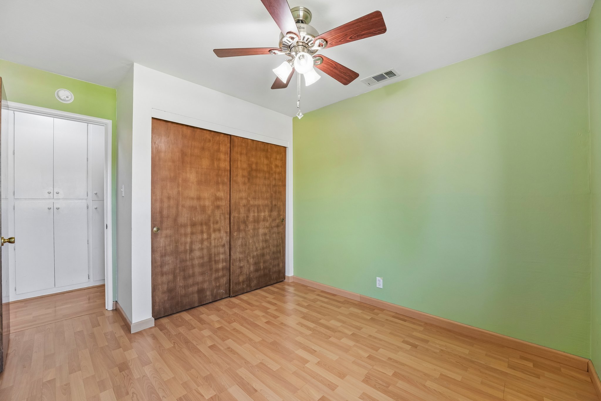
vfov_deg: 81.2
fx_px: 234
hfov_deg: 104.3
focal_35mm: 14
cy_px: 200
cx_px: 300
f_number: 8
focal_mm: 14
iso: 640
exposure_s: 1/50
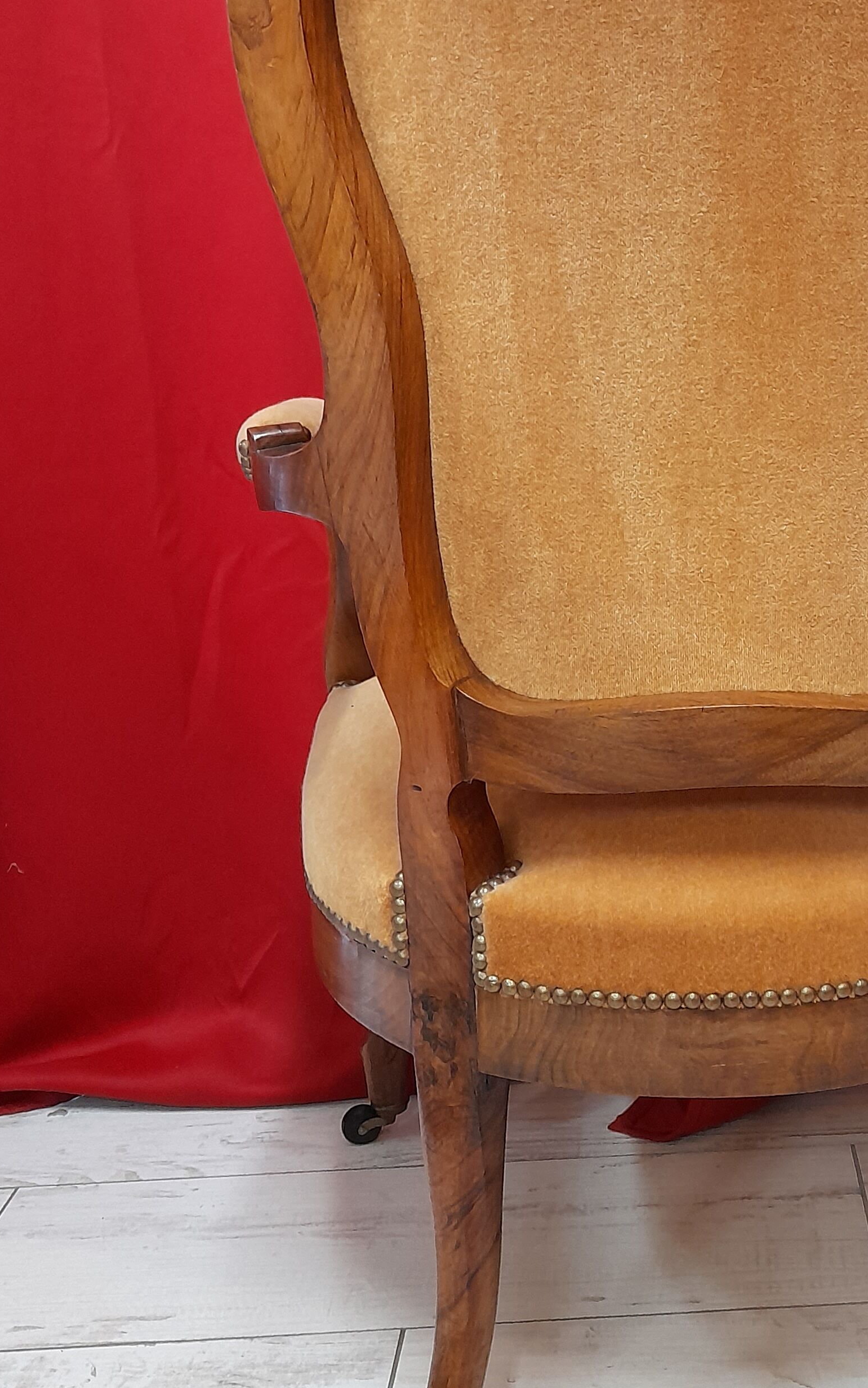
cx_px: 732
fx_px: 1627
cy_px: 528
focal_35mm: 43
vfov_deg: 45.8
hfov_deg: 29.0
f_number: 2
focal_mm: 4.6
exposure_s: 1/33
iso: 320
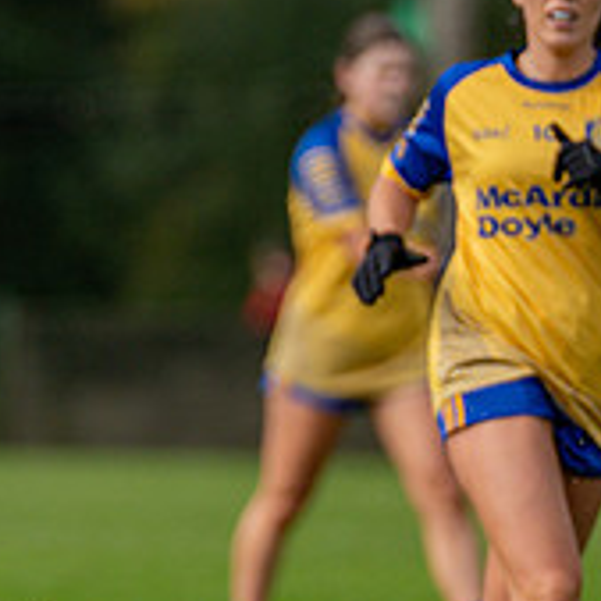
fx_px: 21450
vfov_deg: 1.6
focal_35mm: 1092
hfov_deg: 1.6
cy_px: 573
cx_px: -192
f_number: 2.8
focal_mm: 250
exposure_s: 1/3200
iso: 280
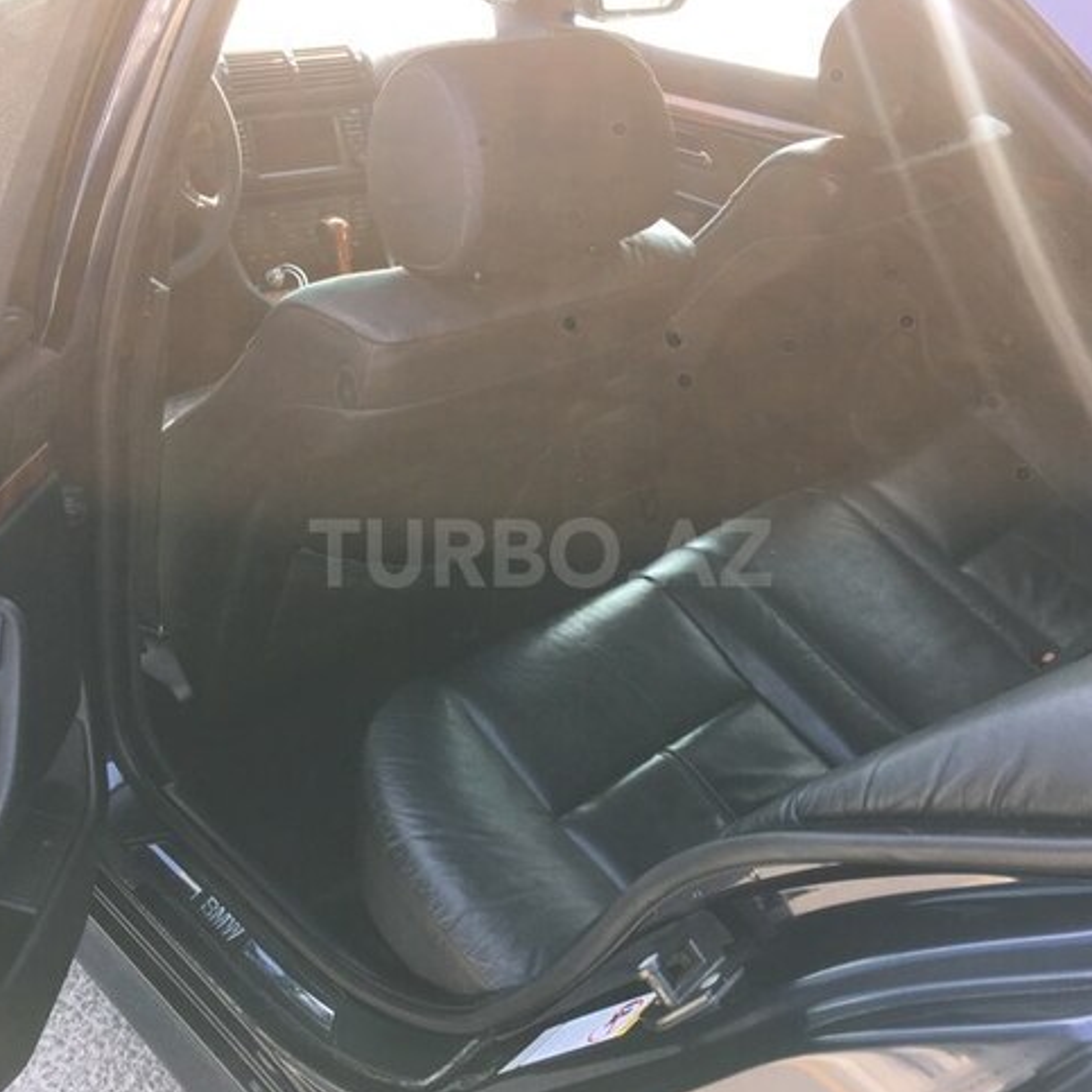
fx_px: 1249
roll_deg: -2.6
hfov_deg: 47.2
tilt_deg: -29.6
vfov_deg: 47.2
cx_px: 540
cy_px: 553
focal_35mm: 35
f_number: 2.2
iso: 40
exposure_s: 1/100
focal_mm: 4.15
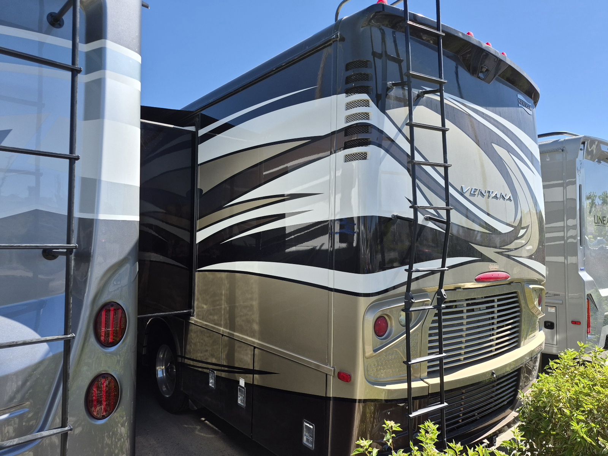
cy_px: 228
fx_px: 404
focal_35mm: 23
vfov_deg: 58.9
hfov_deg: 73.9
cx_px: 304
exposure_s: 1/3333
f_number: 1.8
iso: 80
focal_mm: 5.4
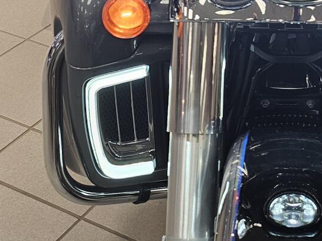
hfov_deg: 22.3
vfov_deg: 15.7
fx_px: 800
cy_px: -130
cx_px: 277
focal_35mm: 86
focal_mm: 6.3
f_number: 1.7
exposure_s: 1/120
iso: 125
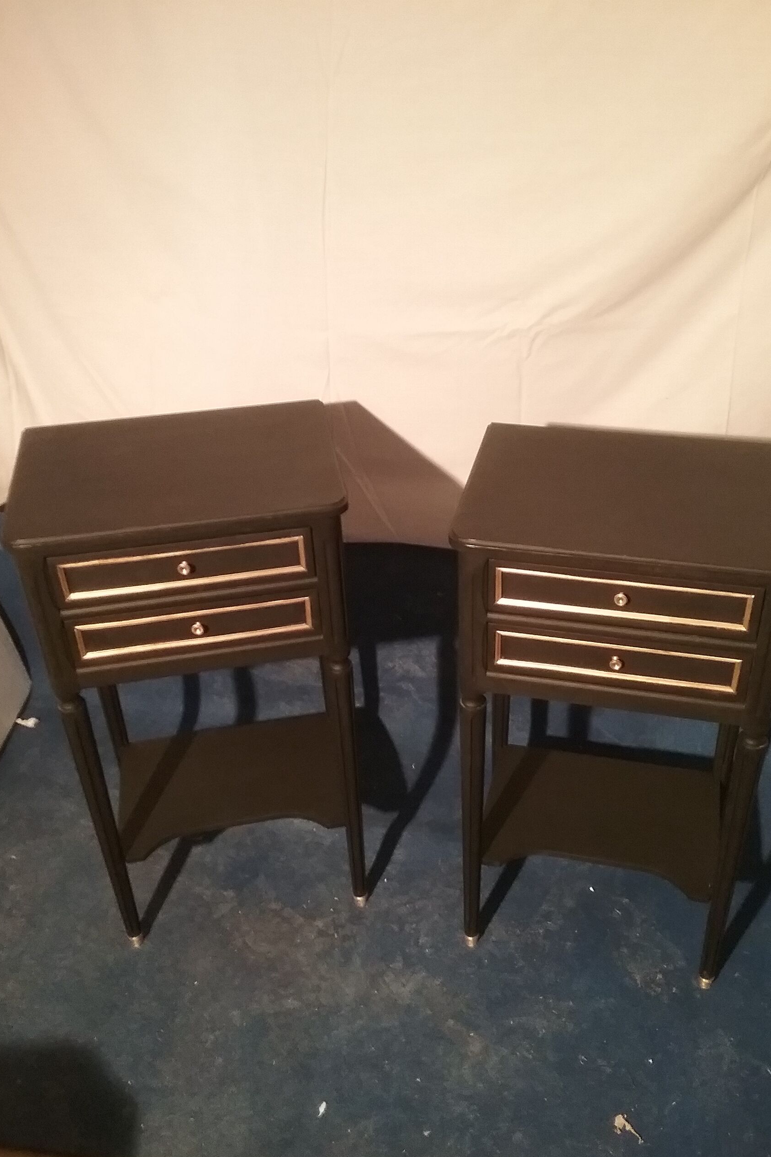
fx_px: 1060
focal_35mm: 33
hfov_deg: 39.9
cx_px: 419
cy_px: 584
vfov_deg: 57.2
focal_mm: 3.3
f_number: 2.2
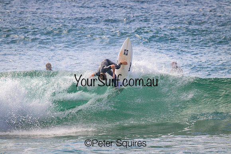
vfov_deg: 1.7
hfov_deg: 2.6
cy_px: 77
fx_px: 5134
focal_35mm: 800
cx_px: 116
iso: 1400
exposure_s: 1/2000
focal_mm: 800
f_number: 11
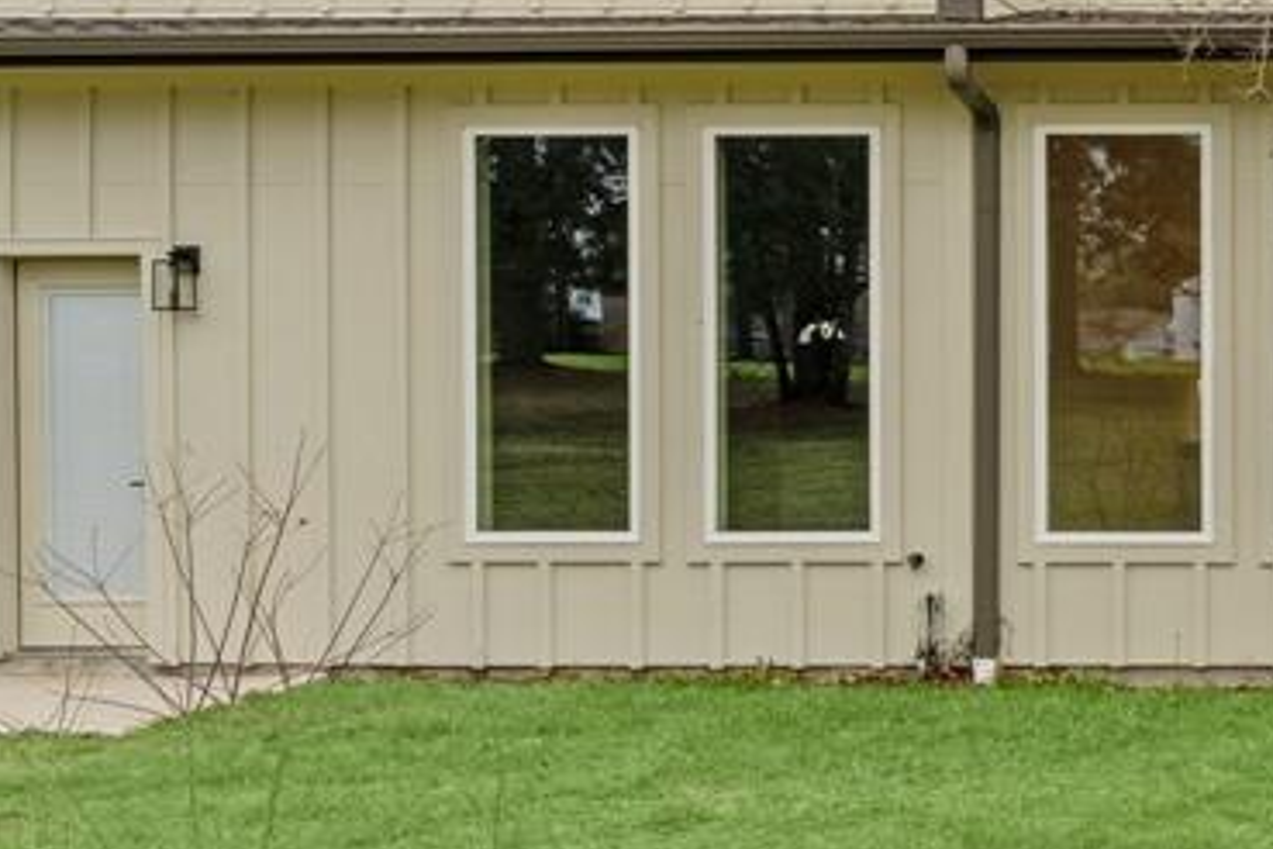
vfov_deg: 26.7
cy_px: 397
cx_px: 1570
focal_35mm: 51
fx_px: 1788
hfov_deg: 31.9
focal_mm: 18.2
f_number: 10
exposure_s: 1/30
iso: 125
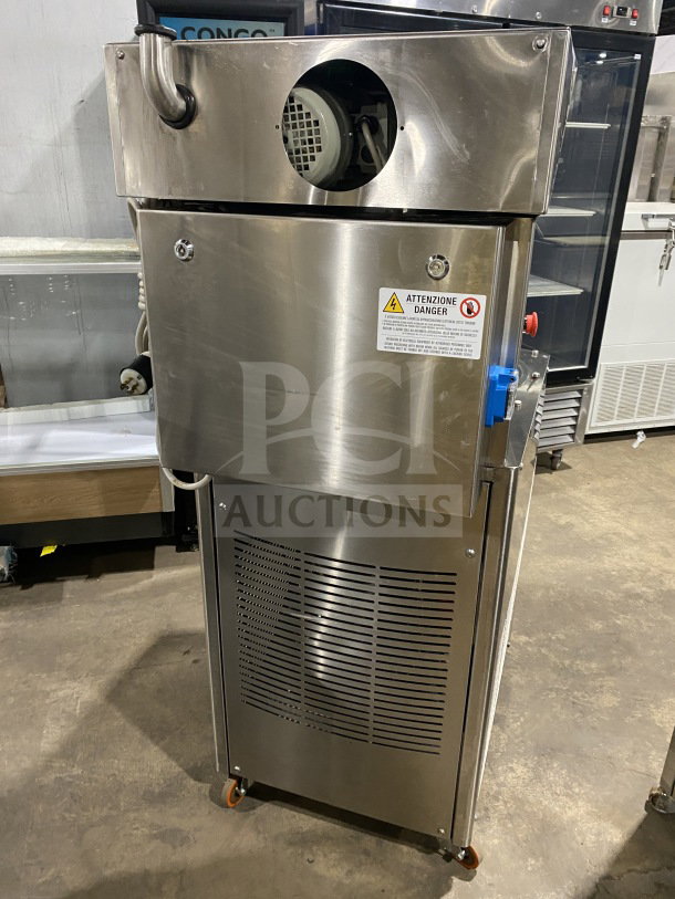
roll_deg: -1.4
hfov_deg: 53.1
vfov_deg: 67.3
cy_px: 450
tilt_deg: -23.2
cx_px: 338
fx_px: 676
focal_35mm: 26
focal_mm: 4.25
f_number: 1.8
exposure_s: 1/60
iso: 320
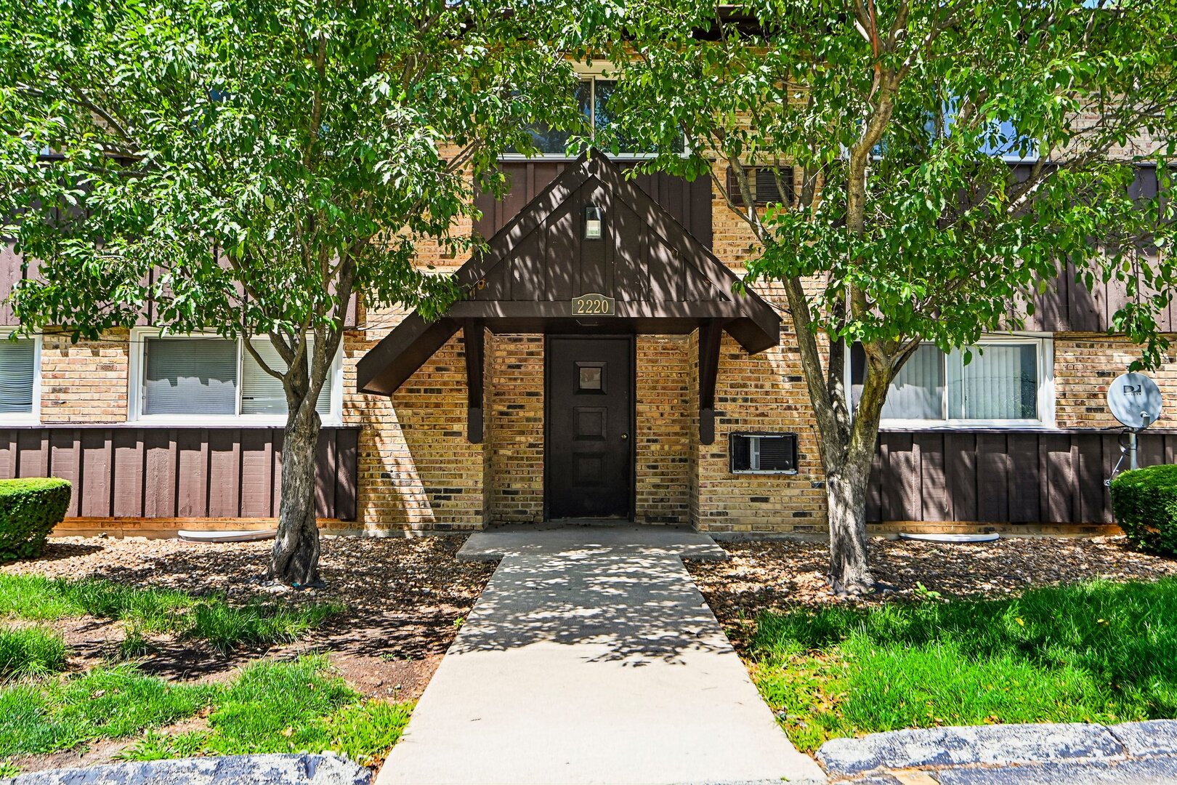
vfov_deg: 46.4
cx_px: 588
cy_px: 392
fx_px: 915
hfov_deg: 65.5
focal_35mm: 28
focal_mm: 28
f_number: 13
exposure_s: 1/80
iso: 400
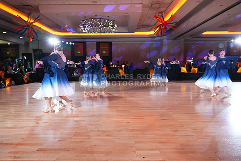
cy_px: 80
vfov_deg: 53.2
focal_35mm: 24
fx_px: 161
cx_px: 120
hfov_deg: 73.7
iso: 5000
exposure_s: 1/400
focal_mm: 24
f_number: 4.5
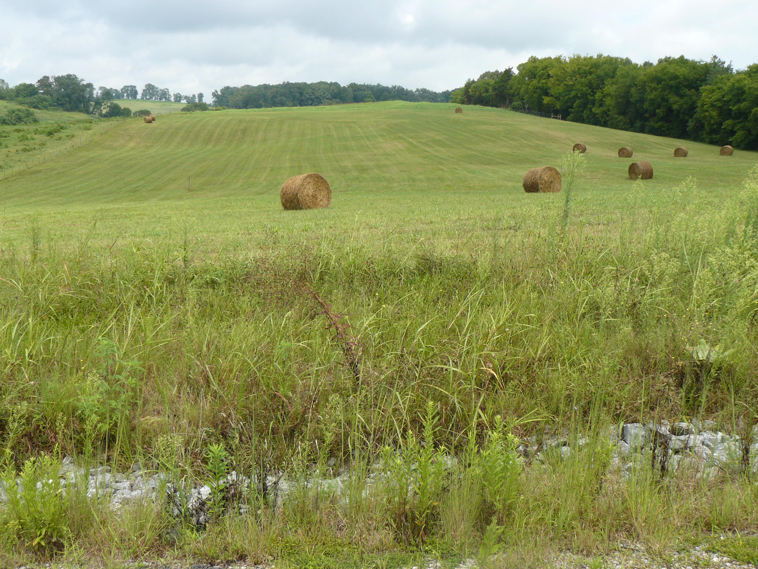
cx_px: 379
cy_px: 284
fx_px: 788
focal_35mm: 36
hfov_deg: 51.4
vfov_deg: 39.7
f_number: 5.6
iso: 100
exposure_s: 1/320
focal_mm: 6
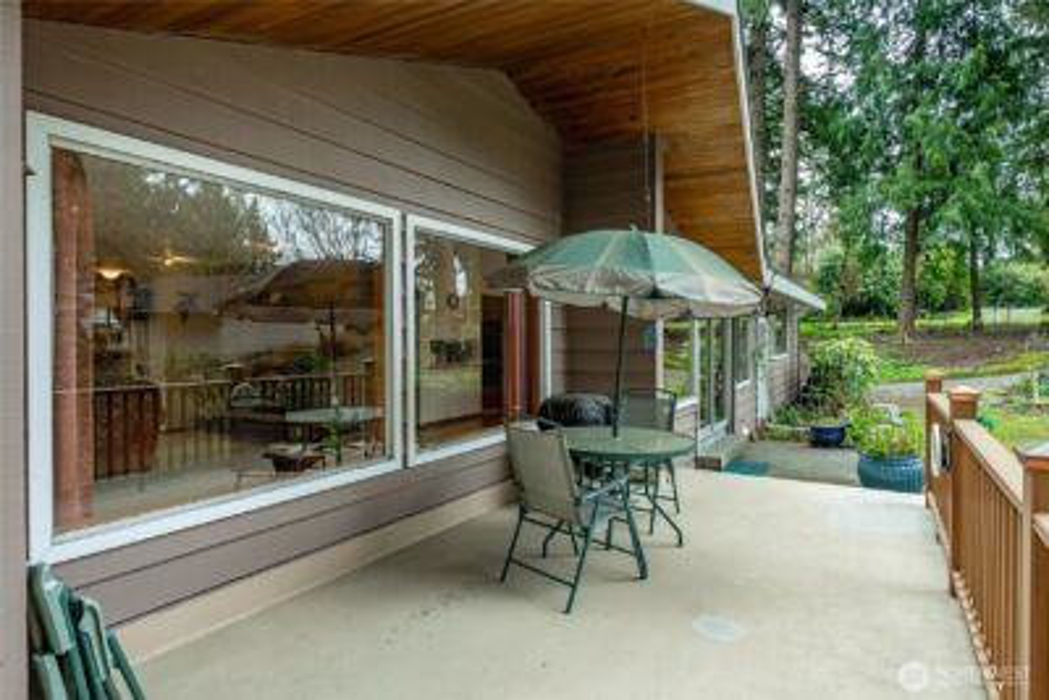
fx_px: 583
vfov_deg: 62.0
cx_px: 524
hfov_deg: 84.0
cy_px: 350
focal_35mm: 20
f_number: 7.1
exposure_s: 1/30
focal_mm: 20
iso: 500
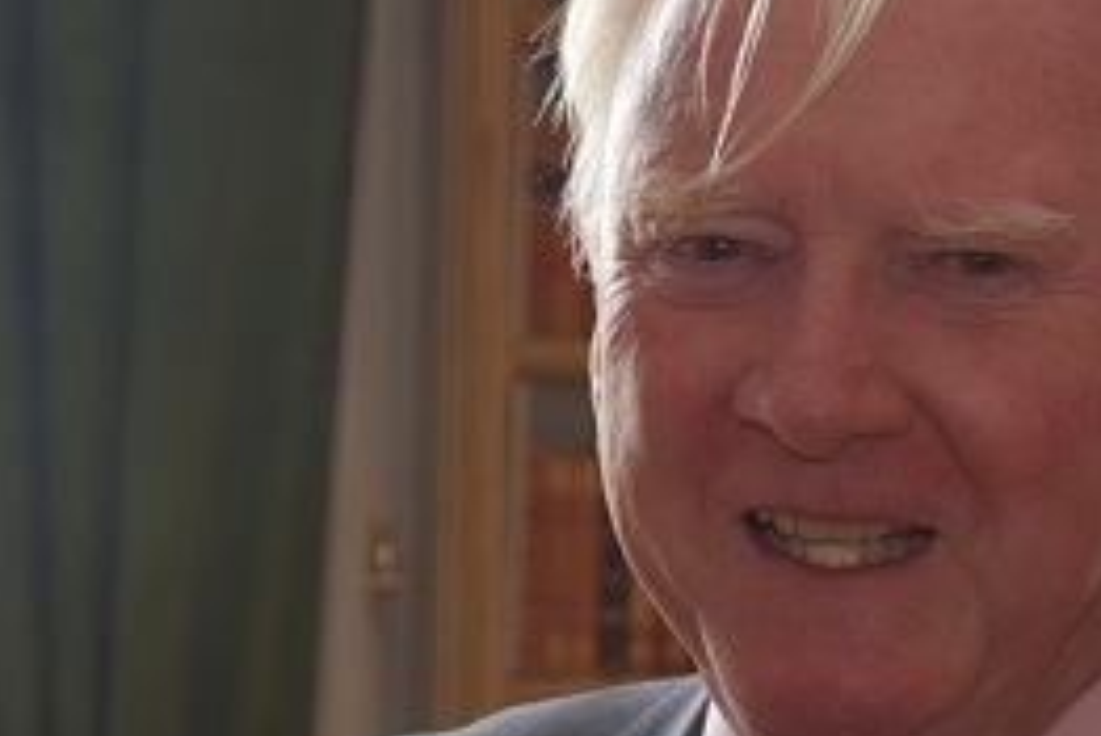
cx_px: 756
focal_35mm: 110
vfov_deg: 12.5
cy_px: 433
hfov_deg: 18.5
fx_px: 3366
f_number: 4
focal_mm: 32
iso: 400
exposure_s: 1/60
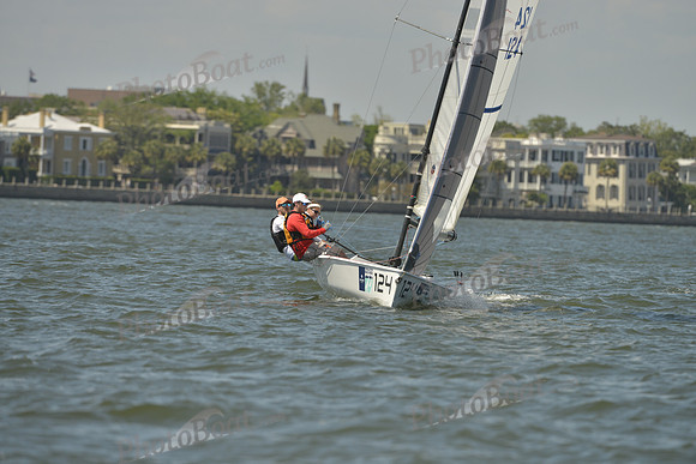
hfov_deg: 5.2
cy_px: 232
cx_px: 348
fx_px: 7735
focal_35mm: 400
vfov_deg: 3.4
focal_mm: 400
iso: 280
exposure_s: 1/1600
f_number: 7.1
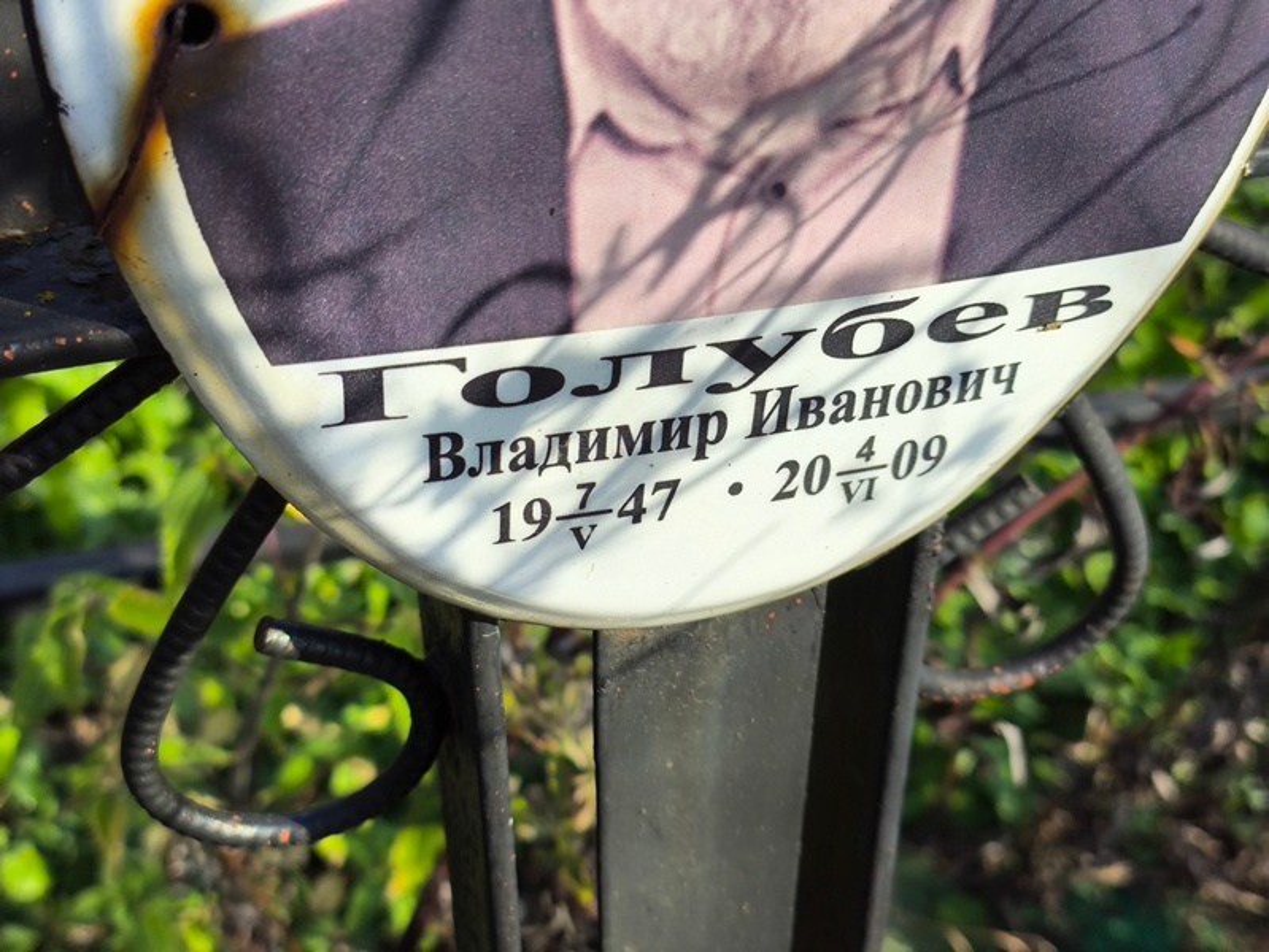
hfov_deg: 38.2
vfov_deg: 29.1
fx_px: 1834
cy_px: 476
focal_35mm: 50
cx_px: 634
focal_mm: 4.71
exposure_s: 1/832
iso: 50
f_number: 1.7
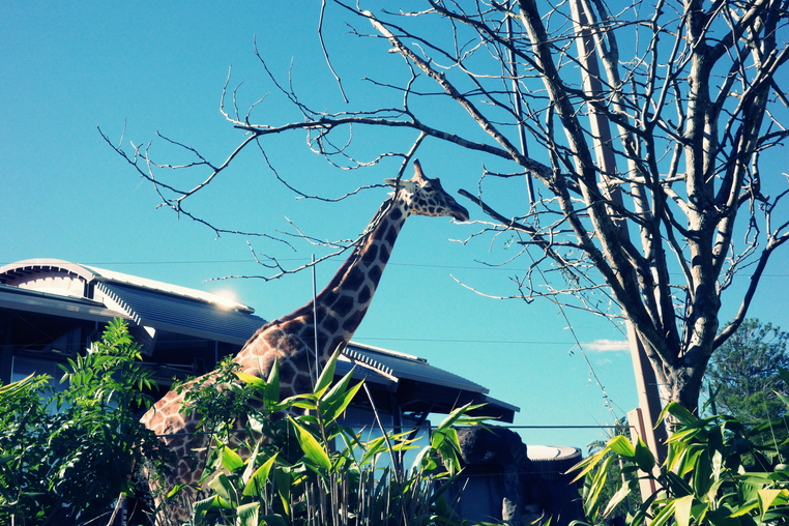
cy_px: 260
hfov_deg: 46.4
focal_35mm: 42
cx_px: 384
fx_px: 920
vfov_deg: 31.9
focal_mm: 26
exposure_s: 1/500
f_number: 16
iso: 1600
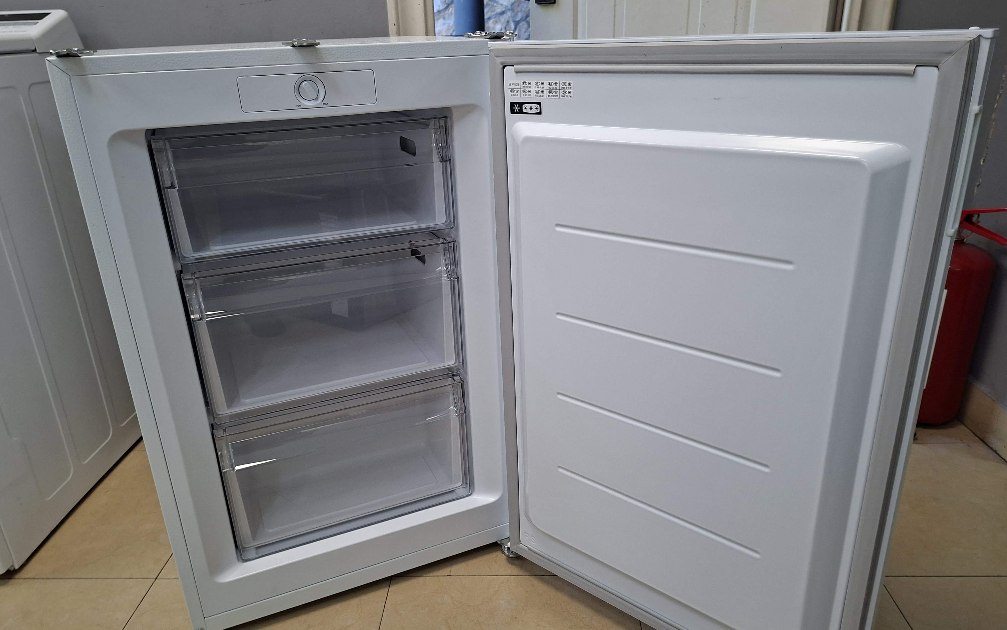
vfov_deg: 49.3
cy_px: 332
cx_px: 511
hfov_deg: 72.5
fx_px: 686
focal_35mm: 25
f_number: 1.8
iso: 250
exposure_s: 1/100
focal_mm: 5.54
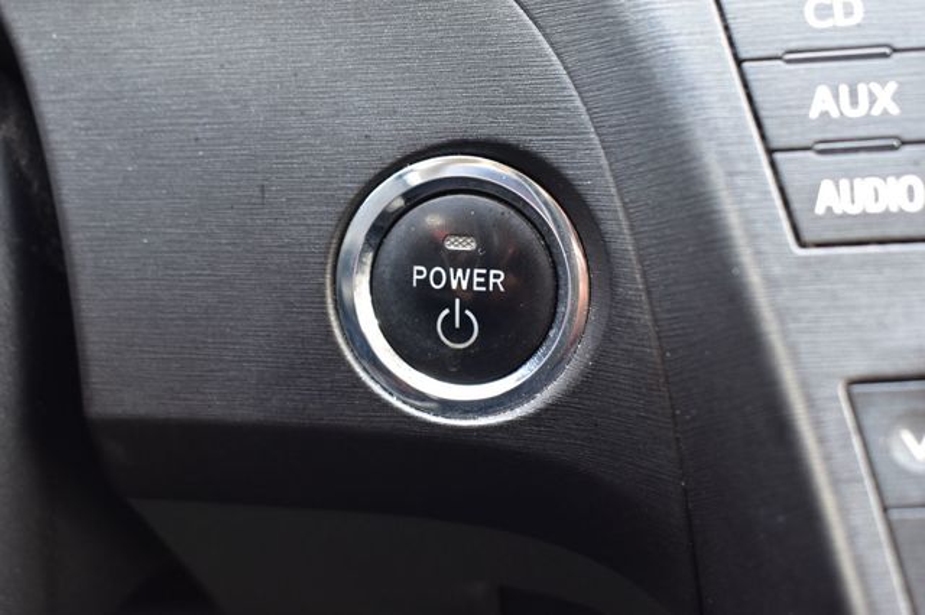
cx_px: 462
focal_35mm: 52
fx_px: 1348
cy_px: 308
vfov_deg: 25.7
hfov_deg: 37.9
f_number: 6.3
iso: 400
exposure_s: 1/20
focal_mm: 35
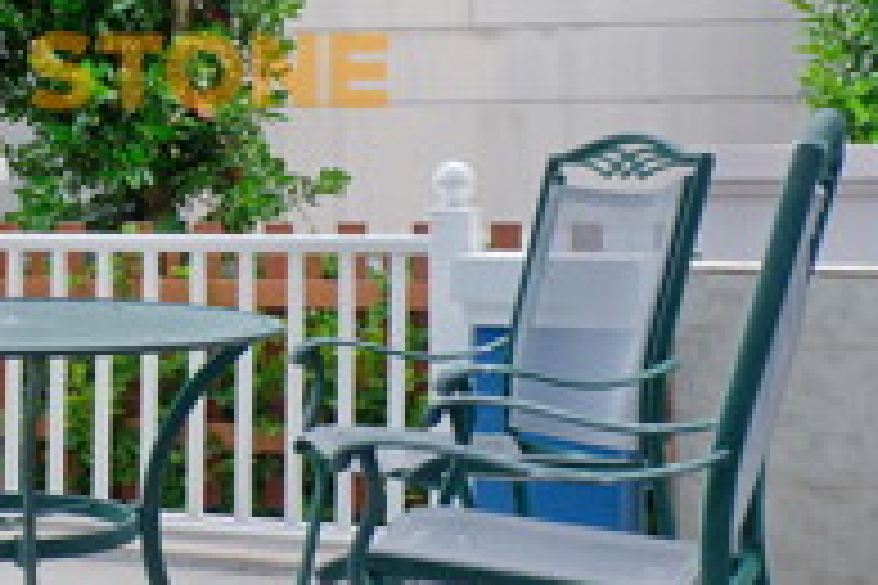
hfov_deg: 23.4
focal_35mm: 80
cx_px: -144
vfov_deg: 16.9
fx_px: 1951
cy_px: 104
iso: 200
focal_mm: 17.5
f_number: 5.6
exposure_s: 1/250
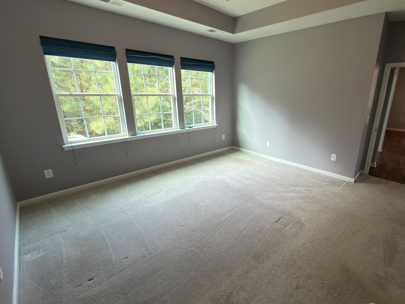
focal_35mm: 17
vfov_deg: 74.7
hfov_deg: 90.2
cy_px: 148
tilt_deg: -16.6
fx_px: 199
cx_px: 237
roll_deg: -0.8
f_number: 2.2
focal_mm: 2.22
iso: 50
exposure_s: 1/30
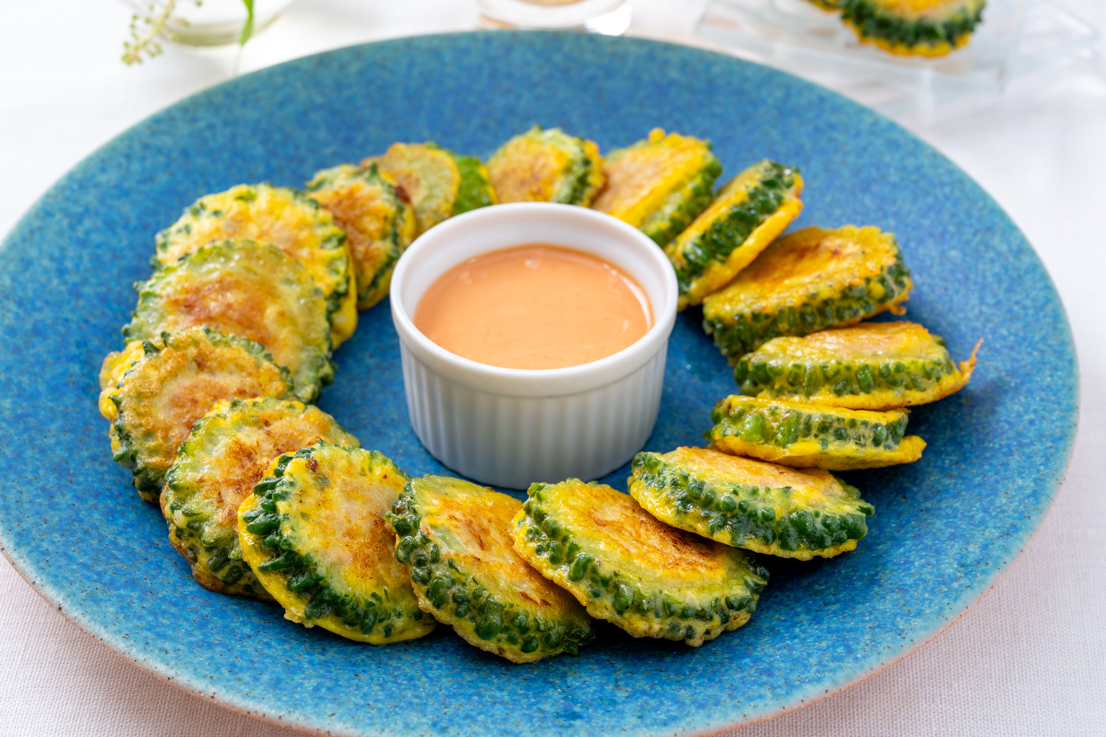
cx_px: 523
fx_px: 2949
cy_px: 257
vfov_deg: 14.2
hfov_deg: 21.2
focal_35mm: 96
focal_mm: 70
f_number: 8
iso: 160
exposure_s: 1/100
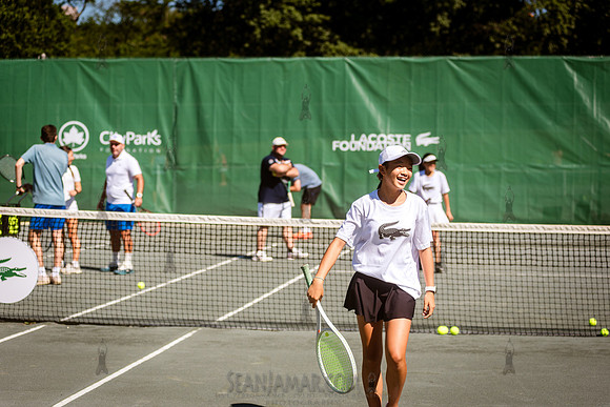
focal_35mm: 80
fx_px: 1356
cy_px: 204
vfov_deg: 17.1
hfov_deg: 25.4
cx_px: 305
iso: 200
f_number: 4
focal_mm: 80
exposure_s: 1/4000
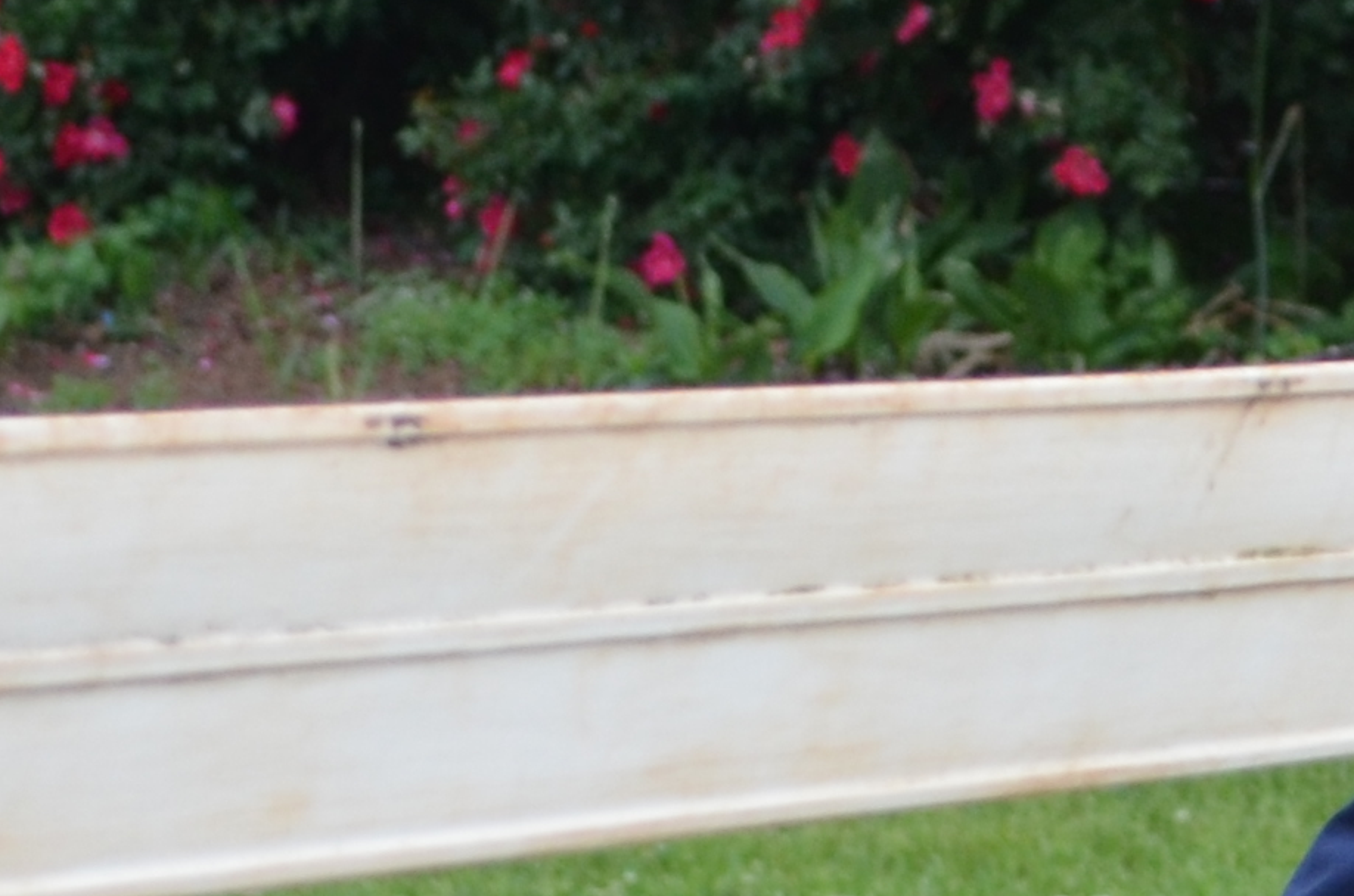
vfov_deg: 4.2
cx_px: 2384
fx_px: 12086
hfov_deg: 6.3
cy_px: -214
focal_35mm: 322
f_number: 5.6
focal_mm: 40
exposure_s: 1/125
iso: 400
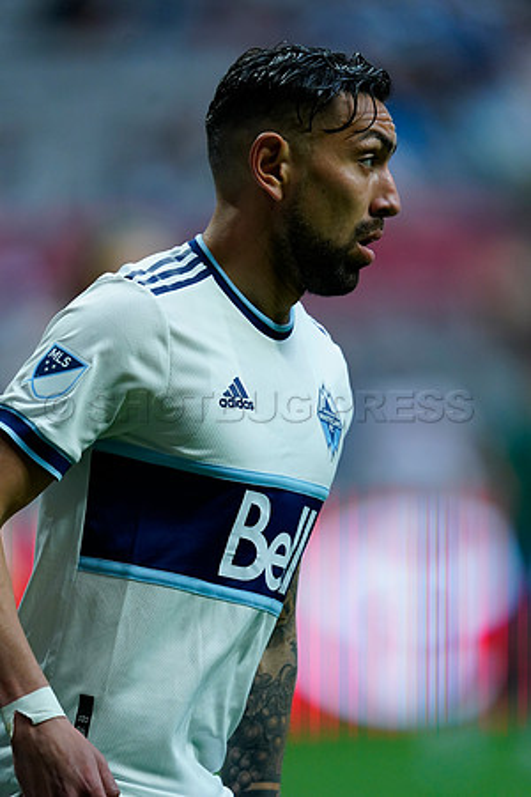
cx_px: 266
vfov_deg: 3.4
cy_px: 398
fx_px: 13274
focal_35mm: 600
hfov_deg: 2.3
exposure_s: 1/1600
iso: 2500
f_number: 4
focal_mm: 600
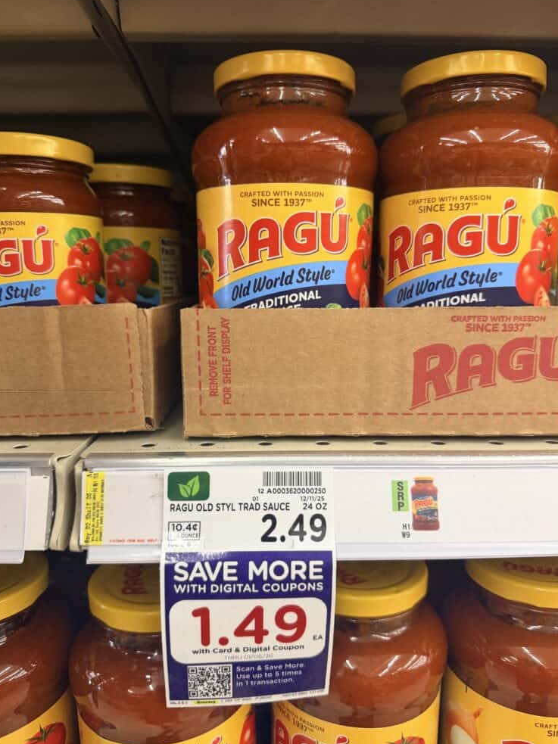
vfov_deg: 69.4
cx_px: 285
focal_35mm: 25
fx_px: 537
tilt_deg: -9.6
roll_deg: -0.3
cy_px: 376
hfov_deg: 54.9
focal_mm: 6.76
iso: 200
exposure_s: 1/66
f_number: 1.78
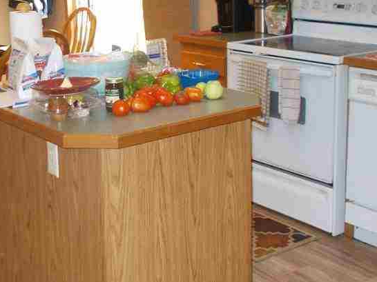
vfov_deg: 23.5
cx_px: 134
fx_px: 664
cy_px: 43
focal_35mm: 61
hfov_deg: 31.5
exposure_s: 1/25
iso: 280
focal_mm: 4.6
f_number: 3.2
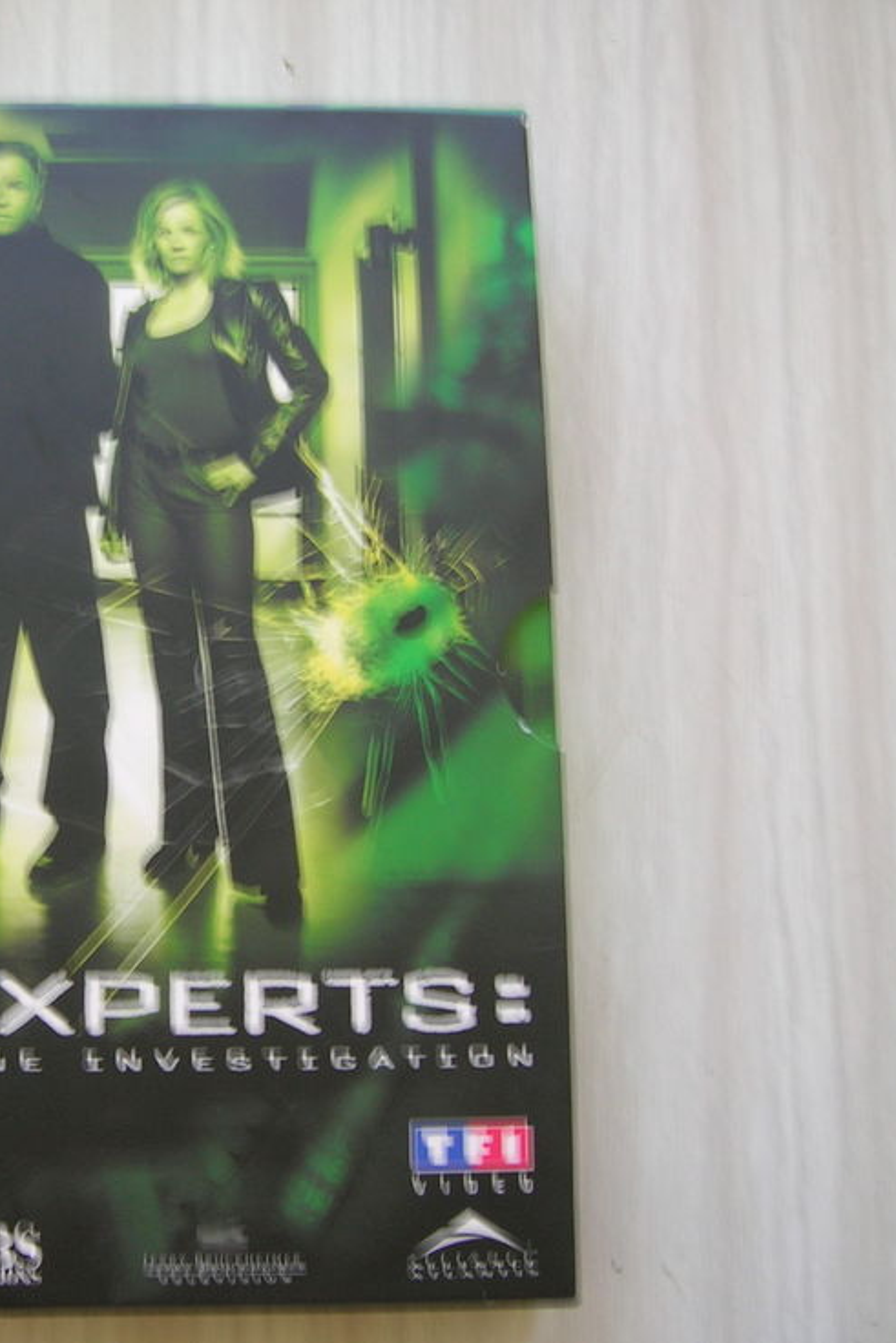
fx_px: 1791
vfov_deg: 41.1
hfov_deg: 27.5
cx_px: 166
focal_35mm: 48
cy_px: 666
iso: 50
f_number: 2.9
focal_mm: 5.7
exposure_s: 1/6.3
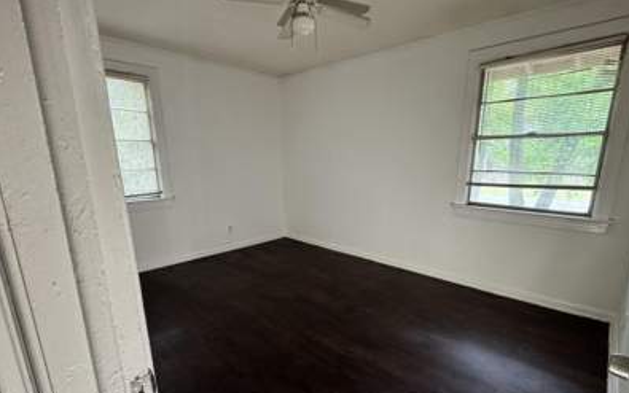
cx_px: 328
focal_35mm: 18
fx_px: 309
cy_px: 232
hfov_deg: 91.0
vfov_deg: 64.5
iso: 500
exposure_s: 1/60
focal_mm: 2.22
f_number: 2.2
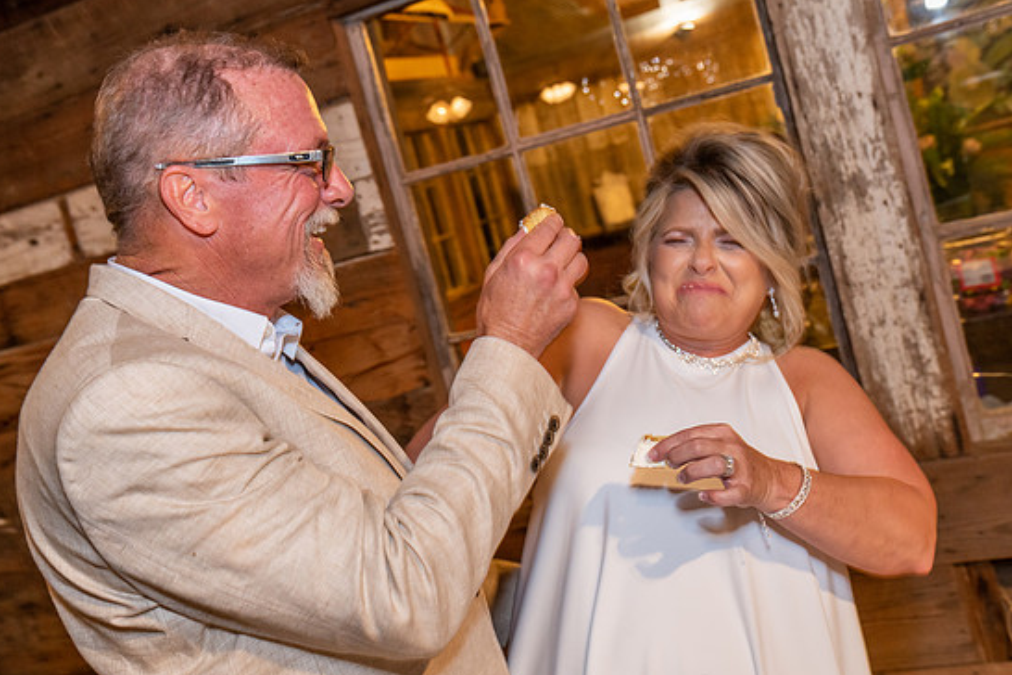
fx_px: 1152
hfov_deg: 47.4
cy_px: 272
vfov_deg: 32.5
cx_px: 493
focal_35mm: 41
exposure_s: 1/60
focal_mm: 33
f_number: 4.5
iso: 1600
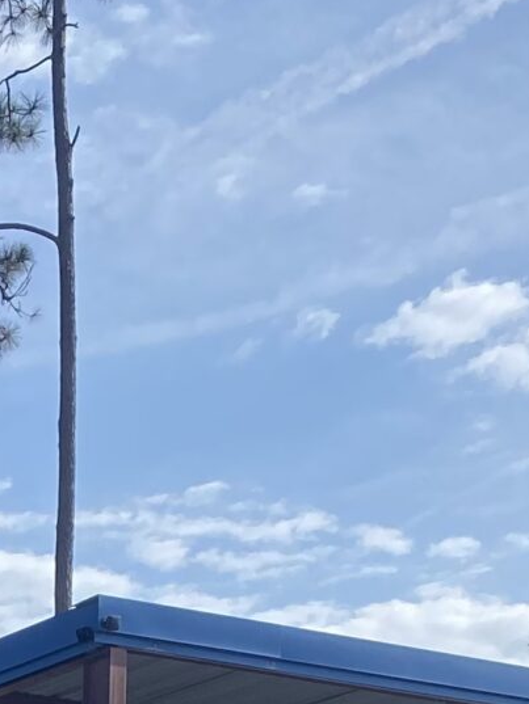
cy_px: 1502
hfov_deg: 11.0
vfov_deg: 13.2
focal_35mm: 124
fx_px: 2526
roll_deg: +0.3
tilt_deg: -3.8
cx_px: -470
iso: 32
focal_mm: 4.25
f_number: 1.8
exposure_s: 1/1866
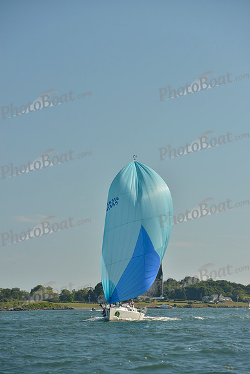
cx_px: 125
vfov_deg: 15.8
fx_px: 1353
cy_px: 187
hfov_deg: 10.6
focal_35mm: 130
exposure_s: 1/1250
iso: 400
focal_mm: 130
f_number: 7.1
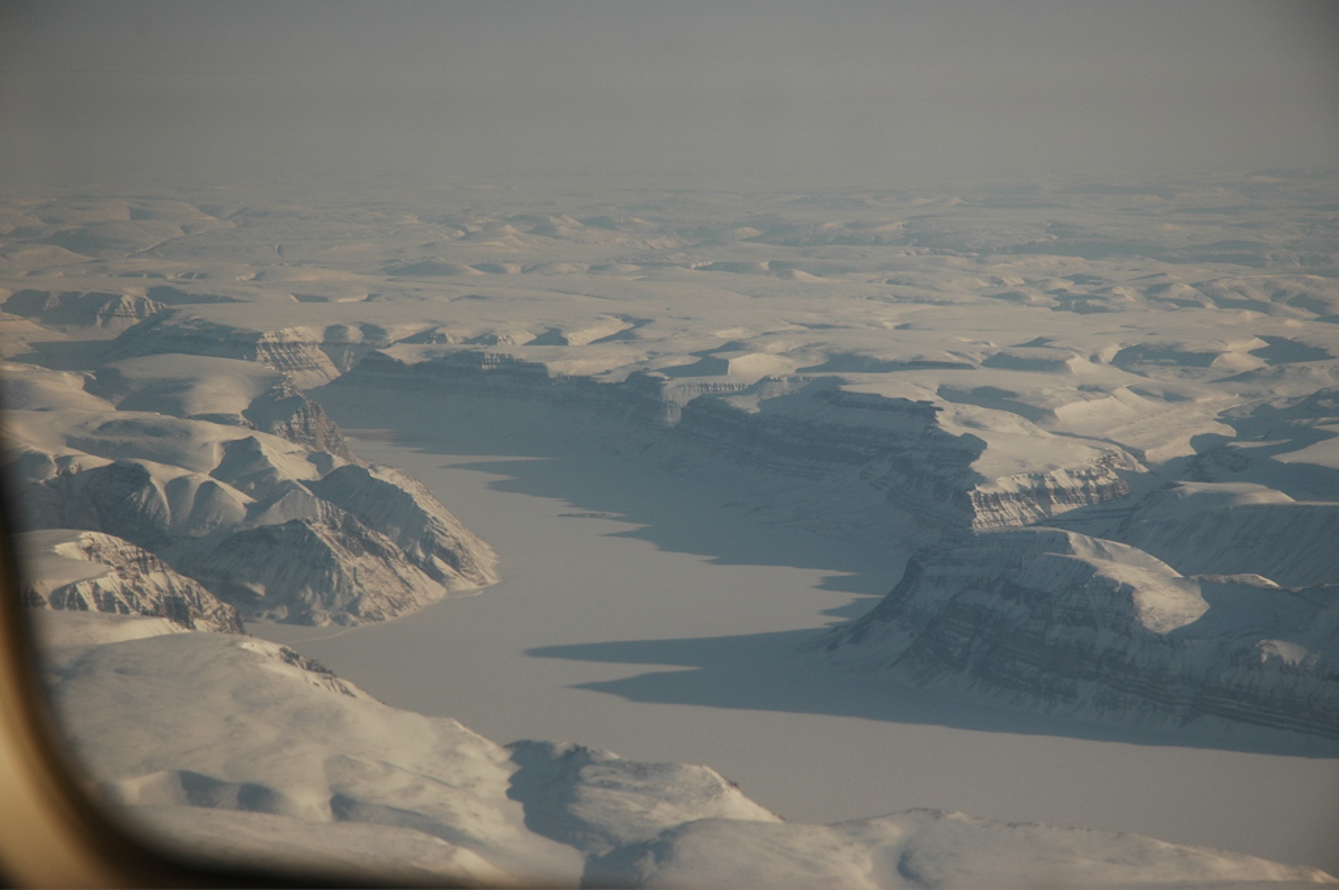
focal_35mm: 105
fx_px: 3902
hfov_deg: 19.5
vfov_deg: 13.0
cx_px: 670
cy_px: 445
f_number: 6.3
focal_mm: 70
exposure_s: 1/160
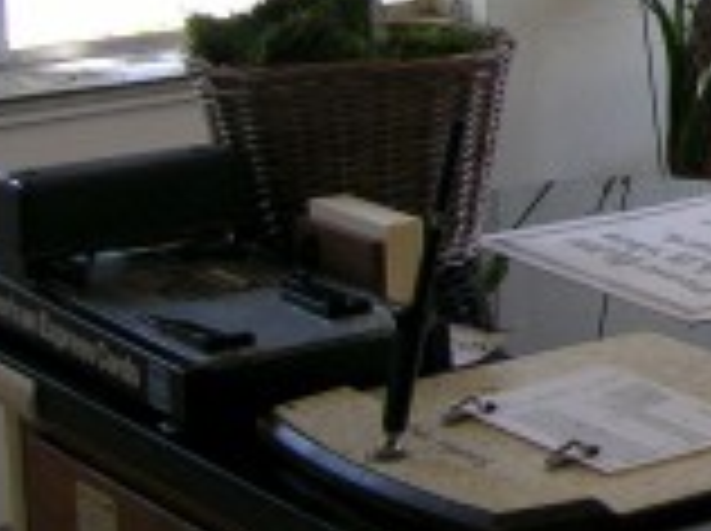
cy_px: -43
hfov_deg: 13.6
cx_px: 1148
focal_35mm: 134
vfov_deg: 10.9
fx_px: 2748
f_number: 3.2
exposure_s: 1/47.2
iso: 50
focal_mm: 8.9
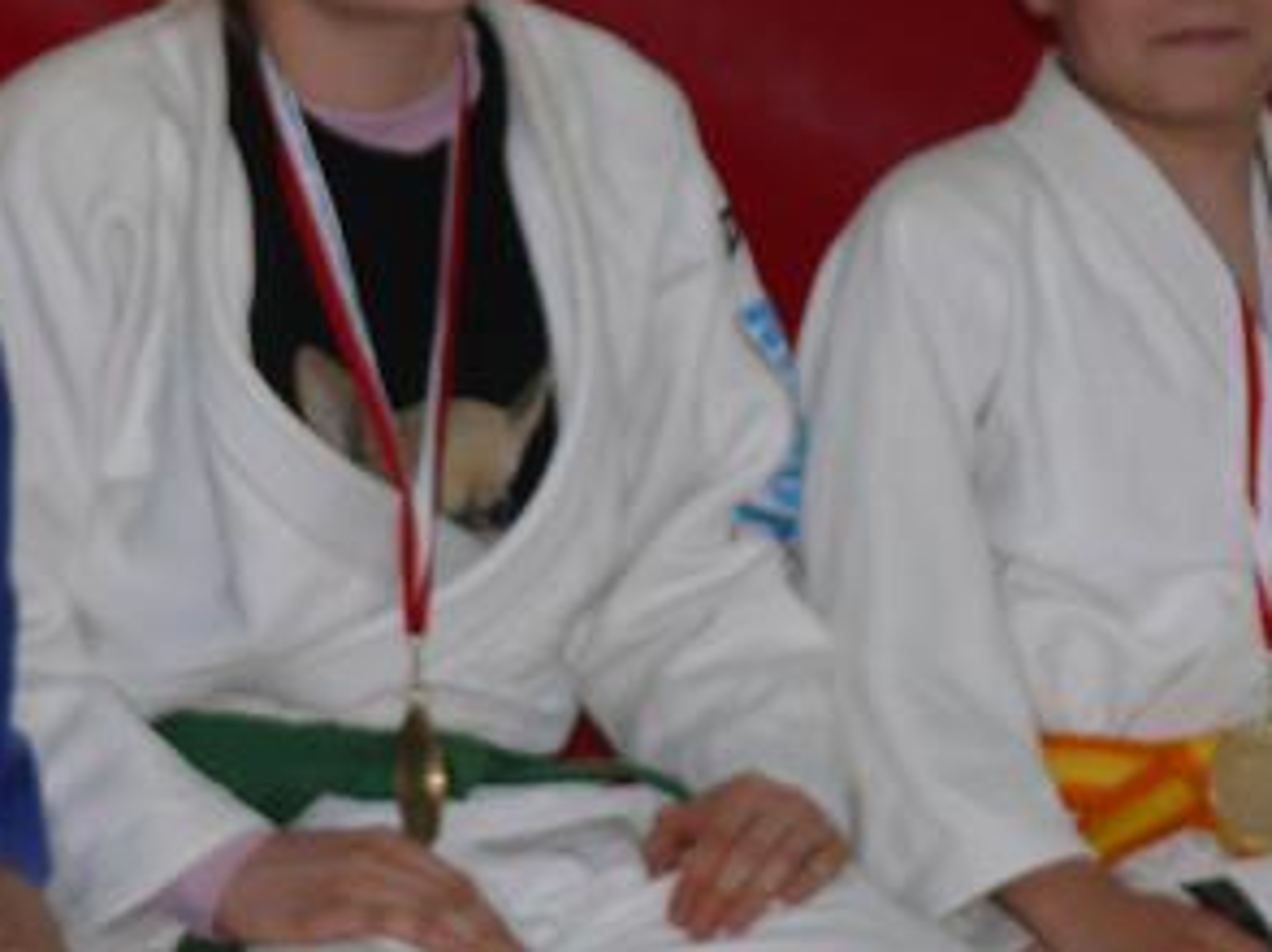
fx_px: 8555
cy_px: 428
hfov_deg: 8.5
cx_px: 143
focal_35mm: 233
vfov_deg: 6.4
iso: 100
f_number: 3.2
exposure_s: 1/30
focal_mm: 15.8
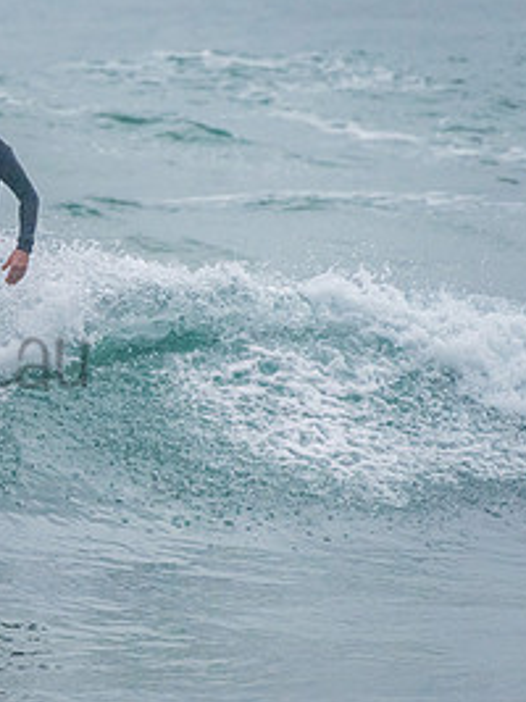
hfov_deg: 1.4
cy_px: 327
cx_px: -189
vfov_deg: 1.9
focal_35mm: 1044
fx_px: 21169
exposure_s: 1/1600
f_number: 5.6
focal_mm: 500
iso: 2500
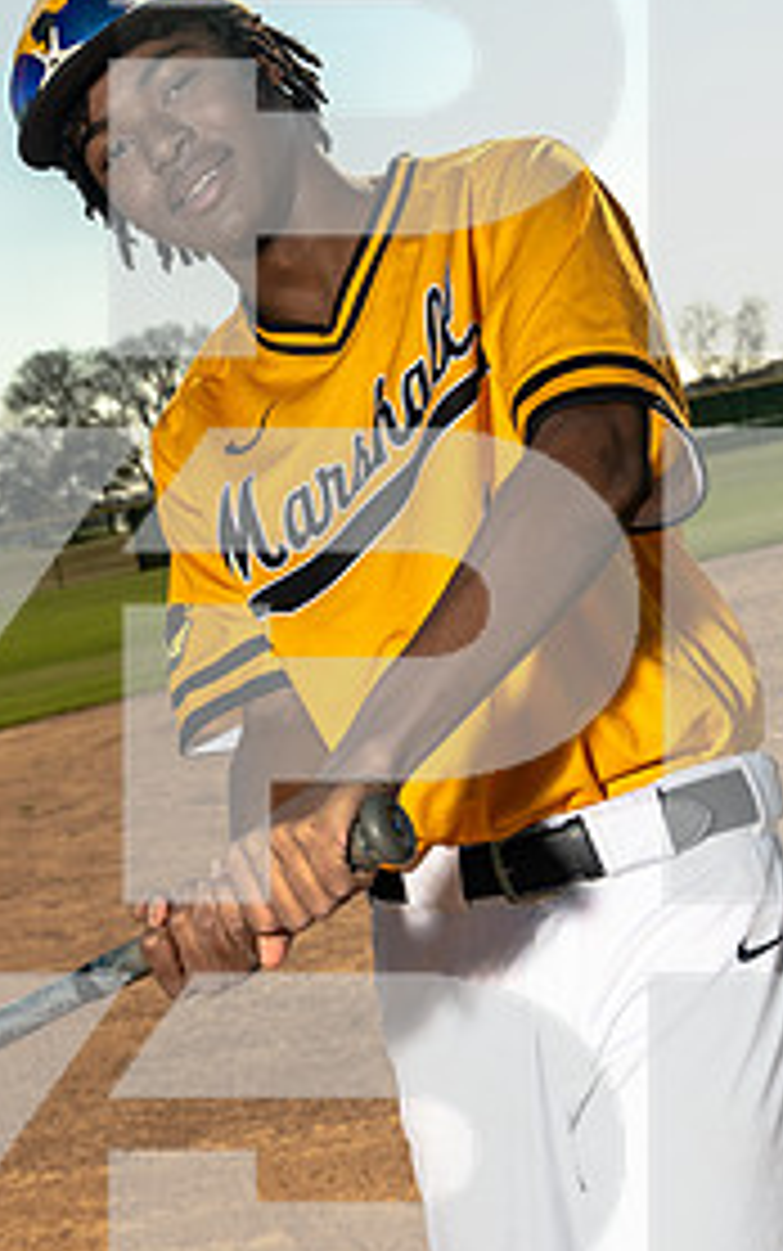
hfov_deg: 18.7
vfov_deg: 30.2
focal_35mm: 68
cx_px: 36
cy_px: 668
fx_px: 2319
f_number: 5.6
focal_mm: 32
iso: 500
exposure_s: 1/200
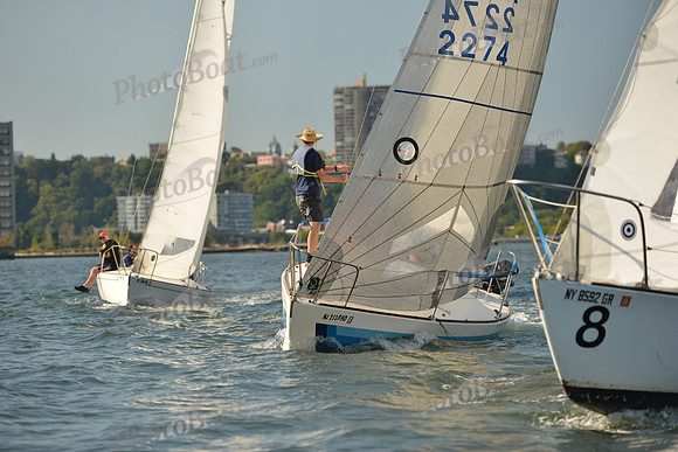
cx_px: 339
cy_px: 226
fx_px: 2449
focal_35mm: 130
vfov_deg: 10.6
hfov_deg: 15.8
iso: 320
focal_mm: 130
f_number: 4
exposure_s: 1/1250
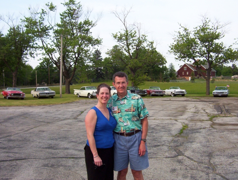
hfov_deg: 51.2
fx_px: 248
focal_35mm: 36
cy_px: 90
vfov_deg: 39.8
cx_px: 119
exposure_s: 1/358
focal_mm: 5.54
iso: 100
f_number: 5.24
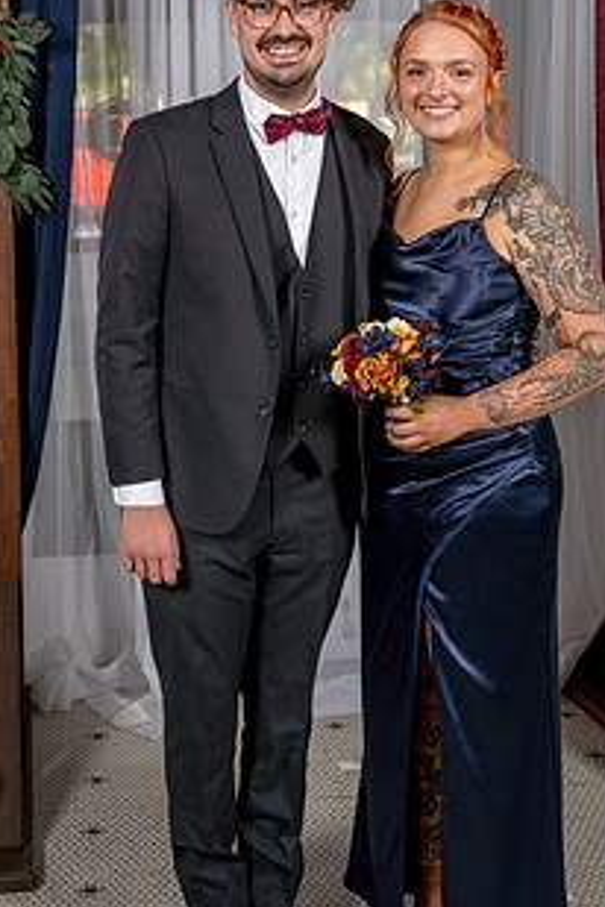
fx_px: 1286
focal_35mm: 51
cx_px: 344
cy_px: 396
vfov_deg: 38.8
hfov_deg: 26.5
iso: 100
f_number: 5
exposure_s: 1/160
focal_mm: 35
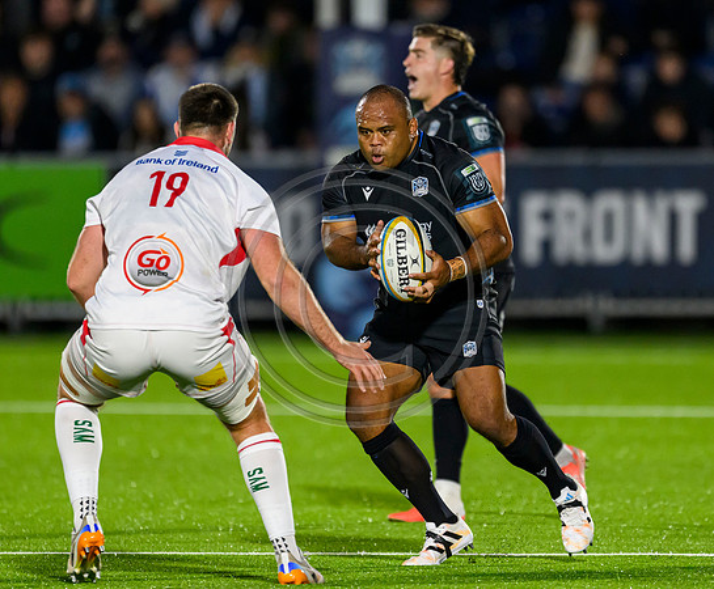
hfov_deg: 2.2
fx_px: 18315
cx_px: 459
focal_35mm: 856
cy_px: 197
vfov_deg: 1.8
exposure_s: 1/1250
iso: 4000
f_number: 4
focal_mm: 560
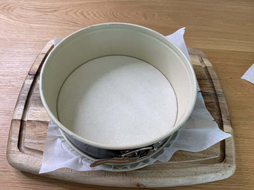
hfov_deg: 71.6
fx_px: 176
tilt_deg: -58.3
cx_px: 127
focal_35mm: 24
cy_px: 95
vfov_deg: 56.8
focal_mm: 6.76
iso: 50
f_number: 1.78
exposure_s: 1/118
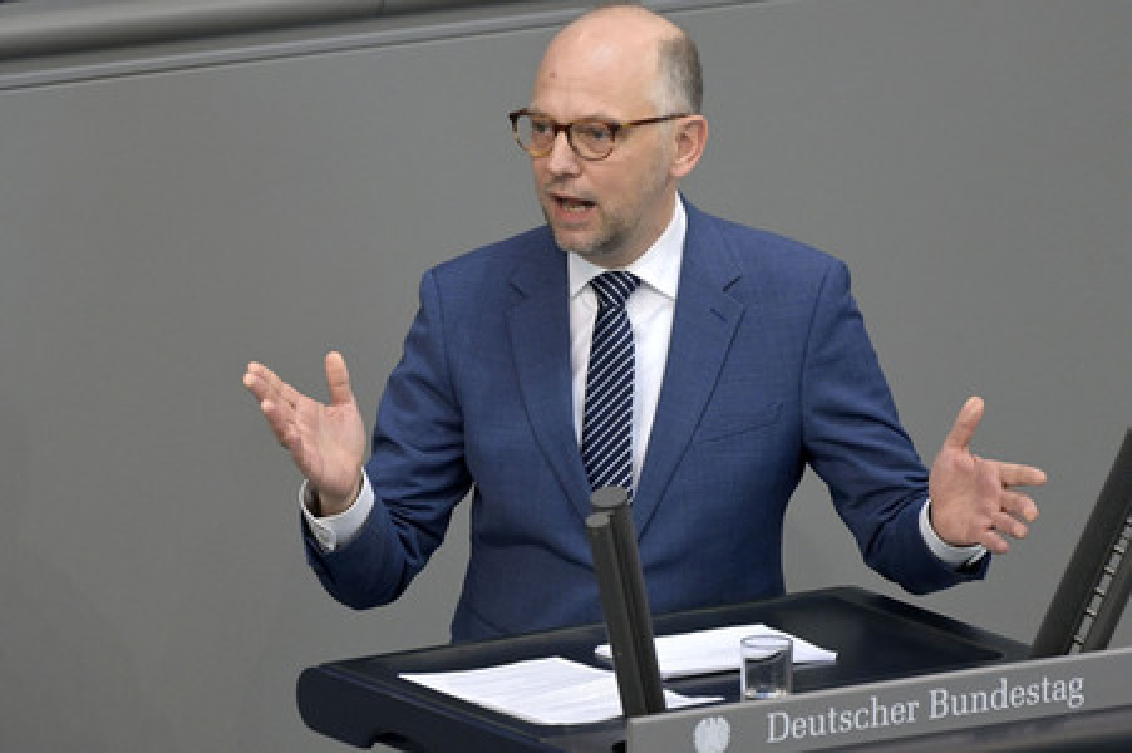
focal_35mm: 390
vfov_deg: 3.5
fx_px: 12254
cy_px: 376
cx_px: 566
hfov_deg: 5.3
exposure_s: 1/640
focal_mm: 390
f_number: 5.6
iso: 8000
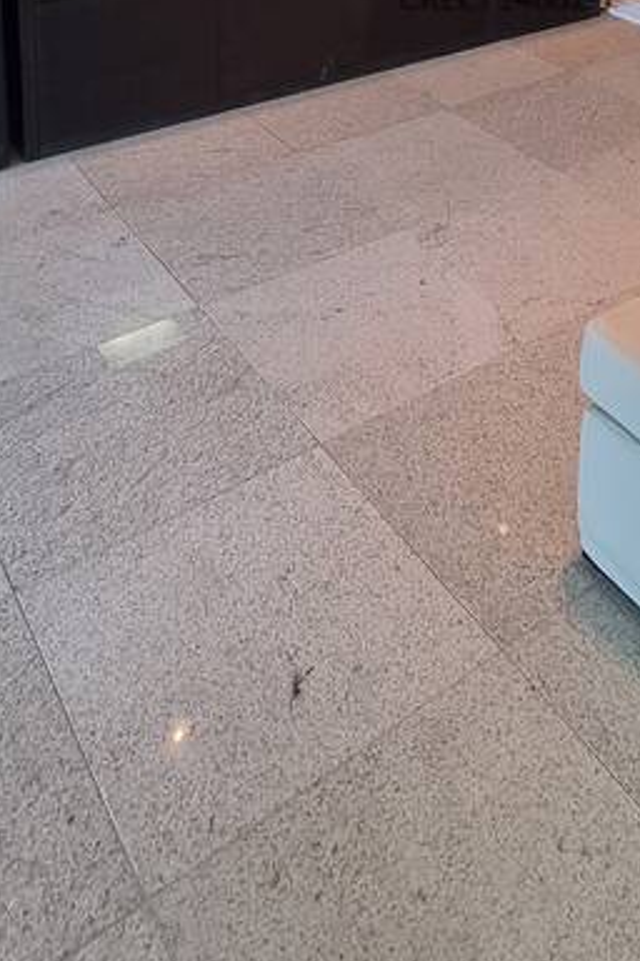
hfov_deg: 34.0
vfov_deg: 38.0
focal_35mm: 38
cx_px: 512
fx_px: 1013
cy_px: -190
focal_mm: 2.2
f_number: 2.2
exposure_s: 1/60
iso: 80
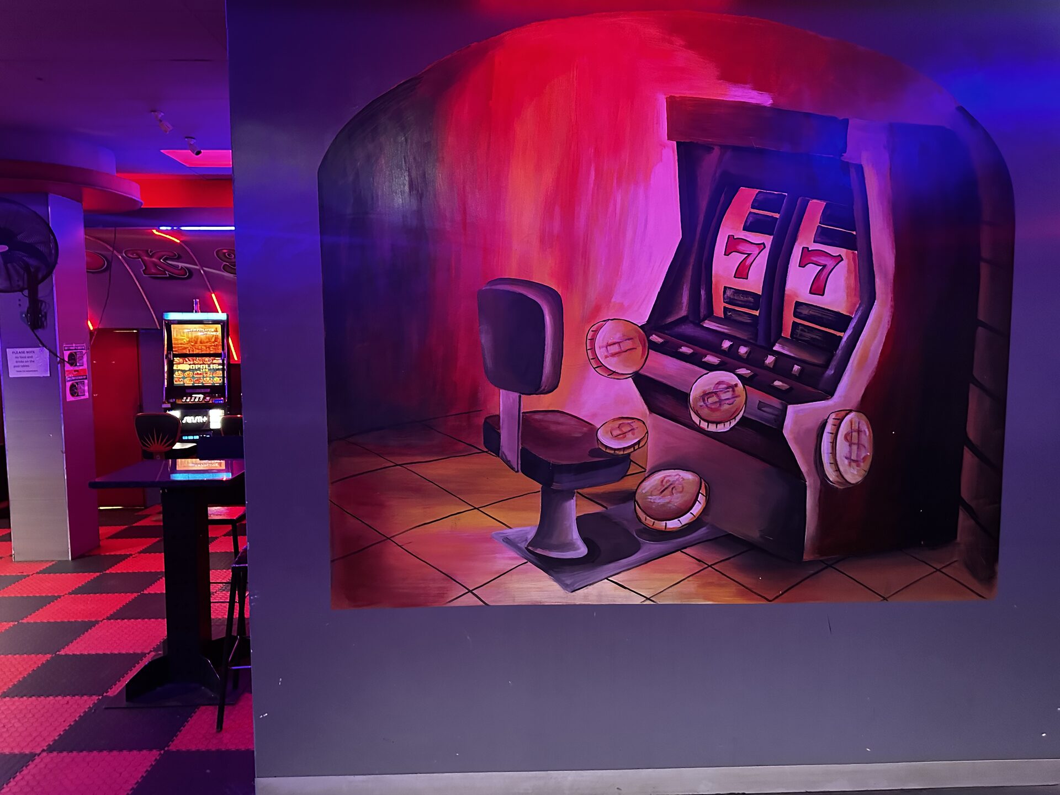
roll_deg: +3.9
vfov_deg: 56.8
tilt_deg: -3.3
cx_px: 530
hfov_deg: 71.6
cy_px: 398
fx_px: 735
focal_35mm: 24
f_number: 1.78
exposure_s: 1/33
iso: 1000
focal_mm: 6.86
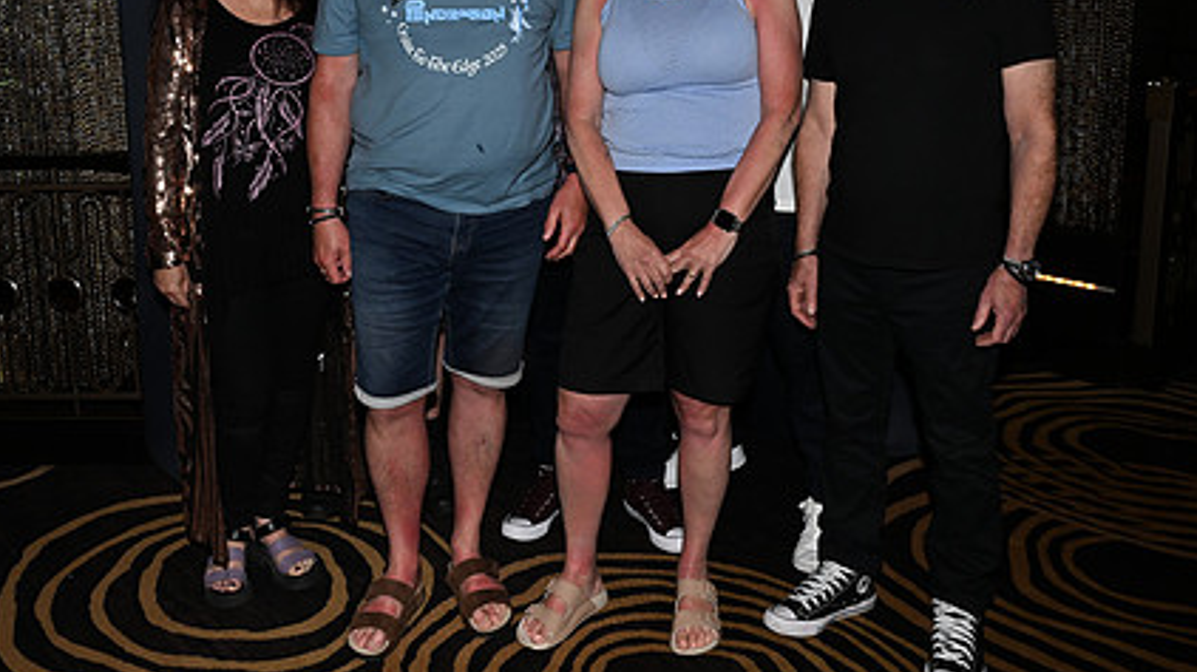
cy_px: 172
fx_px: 1165
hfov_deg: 54.2
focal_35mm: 37
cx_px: 513
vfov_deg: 31.6
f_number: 18
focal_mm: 25.5
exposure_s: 1/200
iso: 800
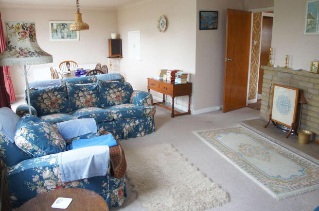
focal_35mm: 27
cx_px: 160
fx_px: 239
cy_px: 106
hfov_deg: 67.5
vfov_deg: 47.8
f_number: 3.5
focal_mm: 18
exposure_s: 1/60
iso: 1600
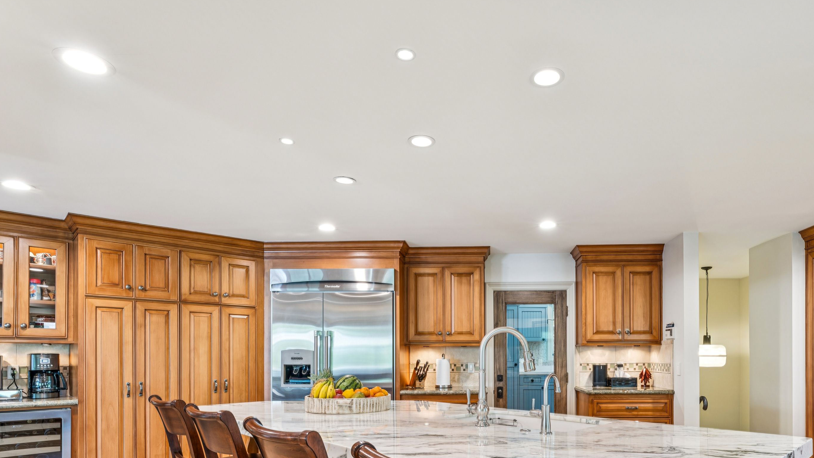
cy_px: 352
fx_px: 484
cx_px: 479
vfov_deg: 48.4
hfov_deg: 79.4
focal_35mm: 22
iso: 100
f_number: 13
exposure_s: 1.3
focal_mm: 16.3
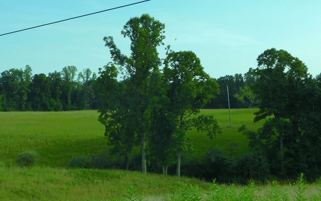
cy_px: 77
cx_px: 136
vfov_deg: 20.6
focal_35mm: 63
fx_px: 551
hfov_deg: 32.4
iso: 125
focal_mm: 8
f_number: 3.7
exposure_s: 1/500
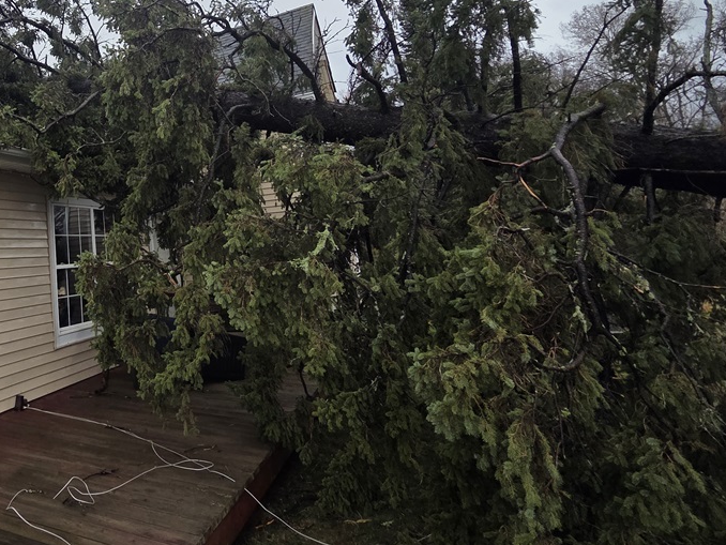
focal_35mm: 23
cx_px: 90
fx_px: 483
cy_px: 133
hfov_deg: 63.4
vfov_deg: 55.9
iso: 50
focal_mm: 2.2
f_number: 2.2
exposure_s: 1/507
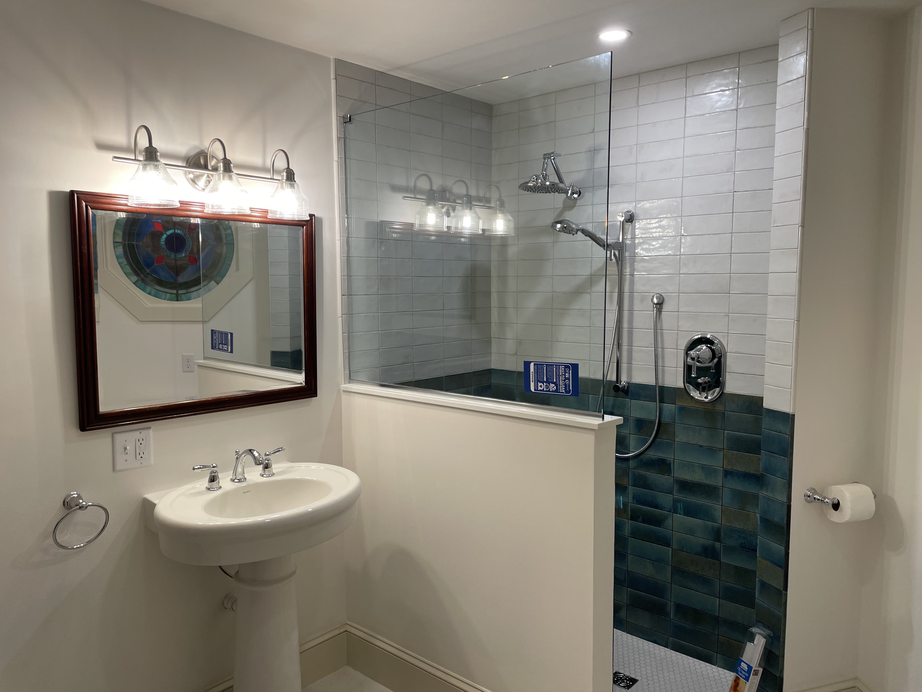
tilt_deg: -5.9
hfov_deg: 67.3
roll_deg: +0.7
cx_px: 461
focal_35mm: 26
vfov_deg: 53.1
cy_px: 346
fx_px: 693
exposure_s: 1/63
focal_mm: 4.2
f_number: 1.6
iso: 50
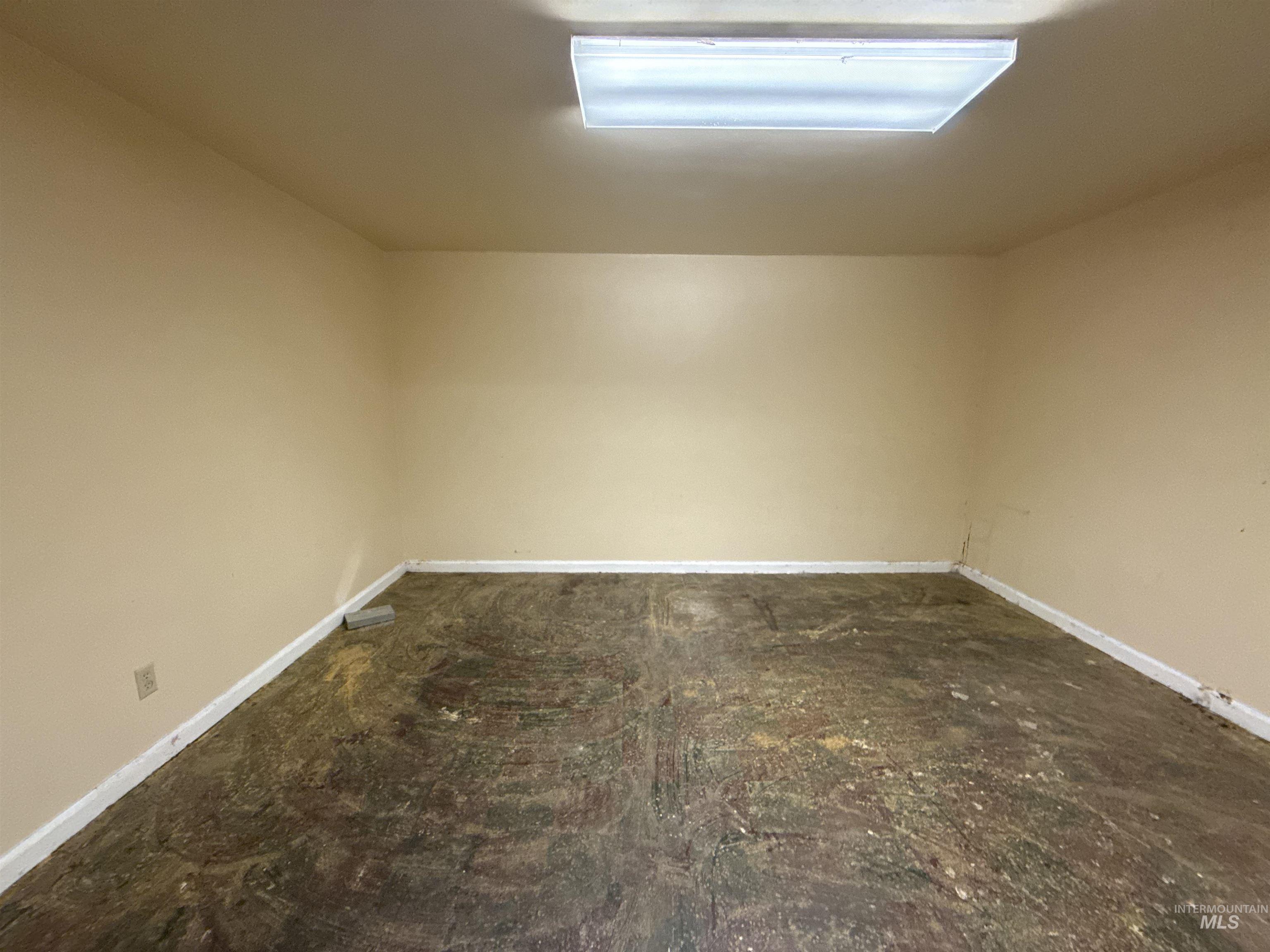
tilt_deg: -9.5
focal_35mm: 14
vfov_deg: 85.7
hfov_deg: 102.1
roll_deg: +0.6
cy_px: 476
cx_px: 635
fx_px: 514
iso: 500
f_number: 2.2
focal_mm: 2.22
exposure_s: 1/60
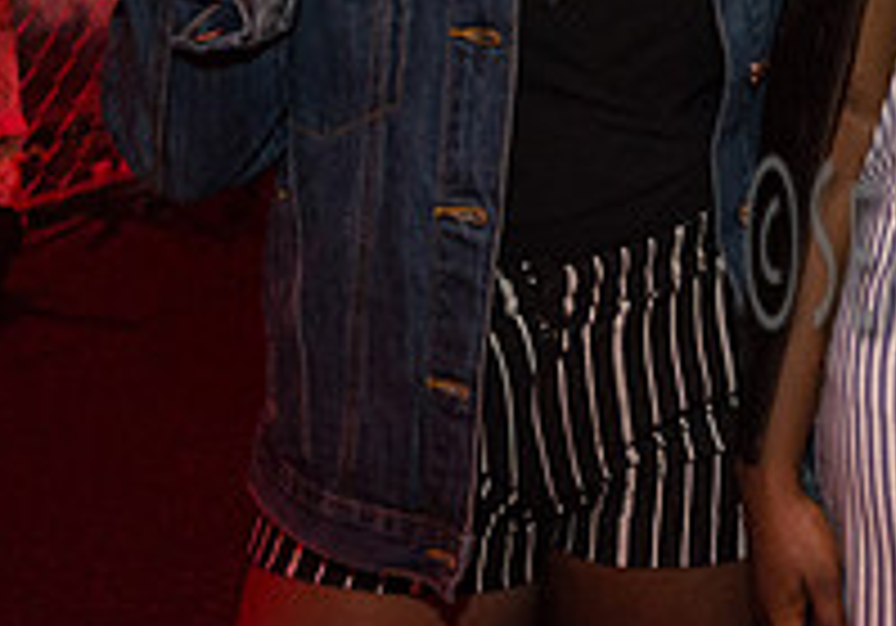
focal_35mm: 92
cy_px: -263
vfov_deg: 14.5
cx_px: 1007
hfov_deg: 20.7
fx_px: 2324
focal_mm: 29
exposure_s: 1/400
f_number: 3.5
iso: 3200
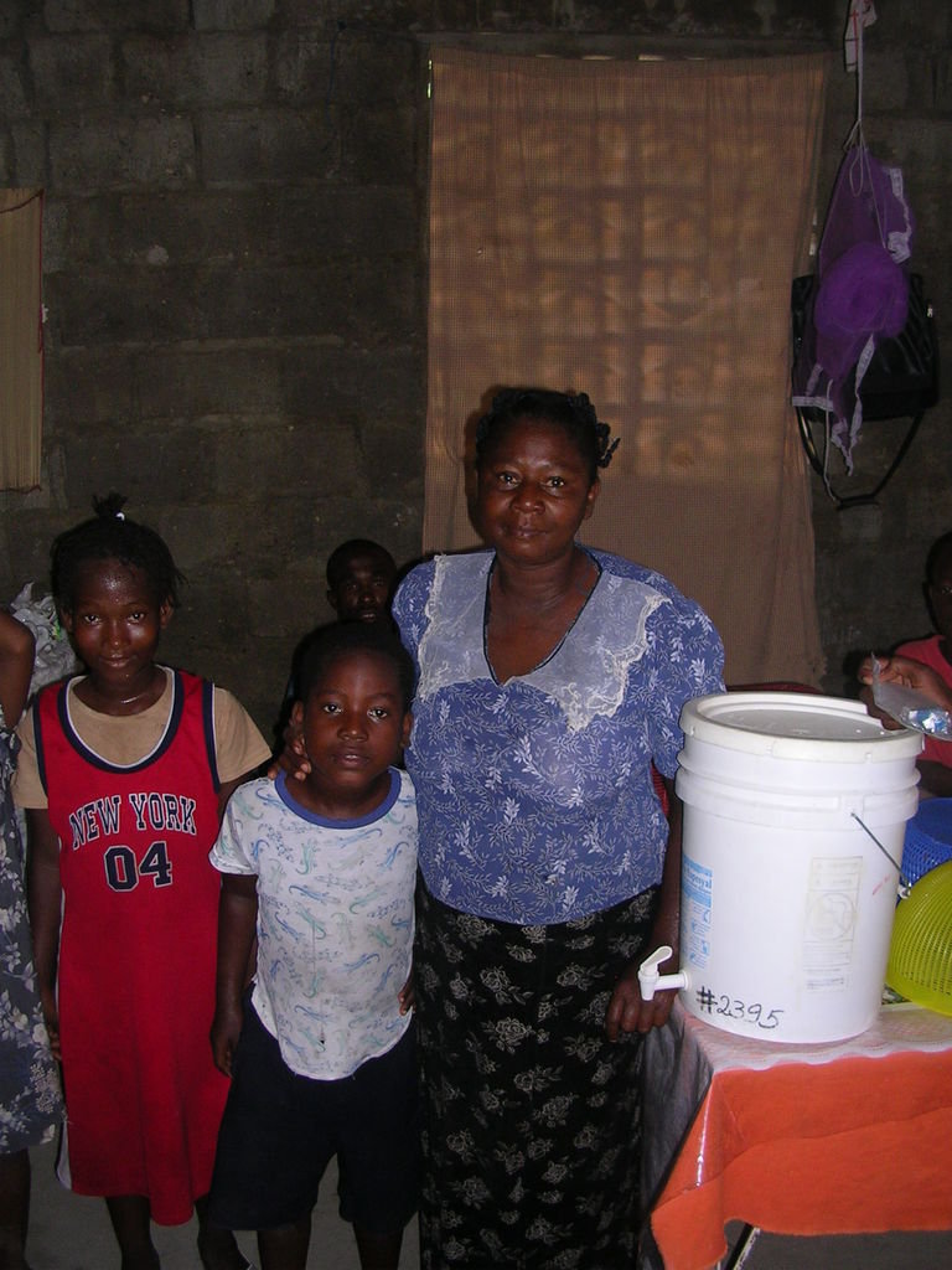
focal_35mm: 38
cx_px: 476
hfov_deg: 37.7
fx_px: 1393
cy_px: 635
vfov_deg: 49.0
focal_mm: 5.8
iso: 62
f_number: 2.8
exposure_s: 1/60.1
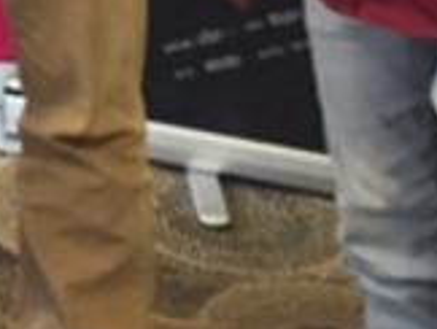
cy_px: -498
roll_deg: +0.0
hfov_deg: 11.1
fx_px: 2036
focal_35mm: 161
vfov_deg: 8.4
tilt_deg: -8.9
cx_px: -445
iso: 250
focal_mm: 4.15
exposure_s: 1/25
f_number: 2.2
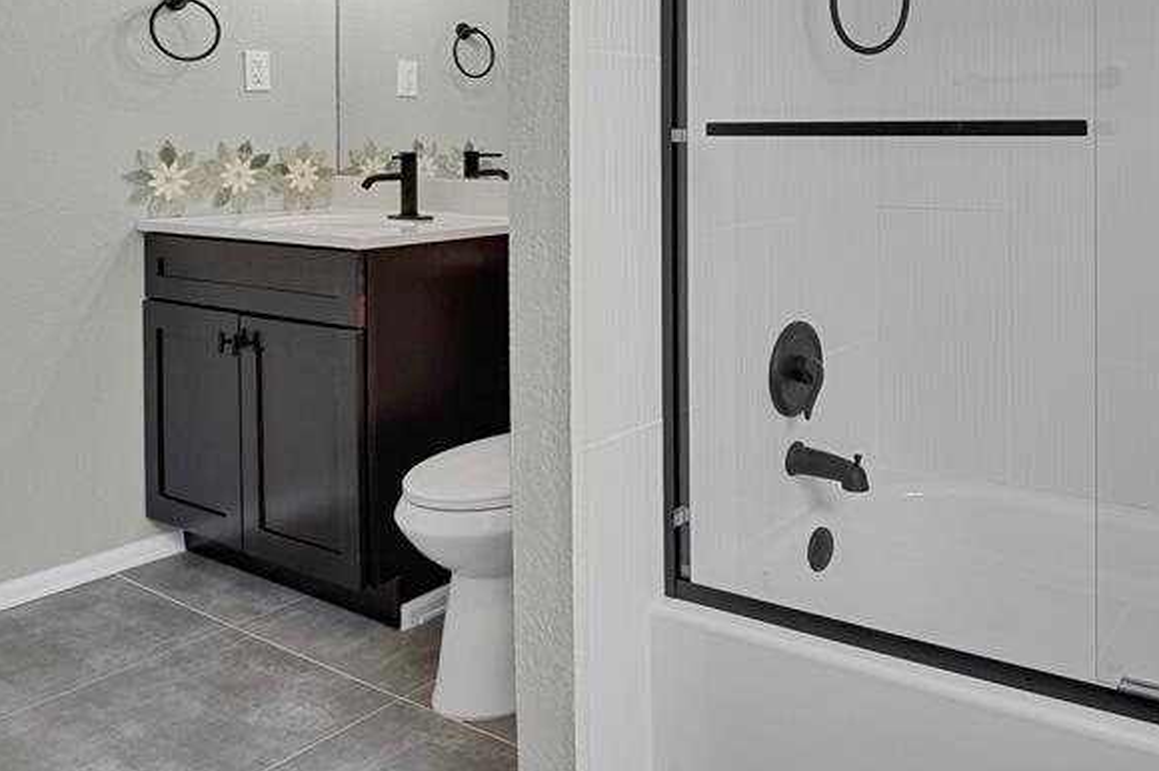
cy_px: 144
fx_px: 965
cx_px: 891
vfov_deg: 41.5
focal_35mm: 30
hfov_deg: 58.2
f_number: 8
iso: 3600
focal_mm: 17
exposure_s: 1/20
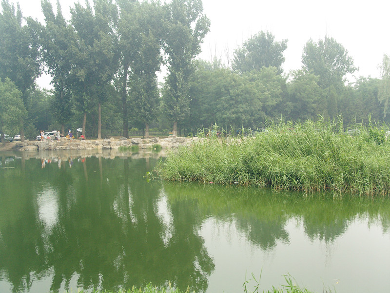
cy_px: 146
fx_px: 428
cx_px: 195
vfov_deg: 37.7
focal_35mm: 38
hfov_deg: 49.0
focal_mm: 7.8
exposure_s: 1/640
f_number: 2.8
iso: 80
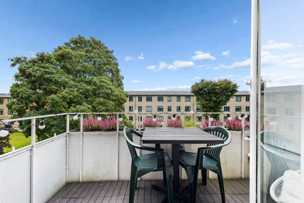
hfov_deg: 104.3
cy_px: 102
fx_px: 118
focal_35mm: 14
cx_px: 152
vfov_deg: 81.2
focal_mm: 14
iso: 250
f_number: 10
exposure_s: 1/80
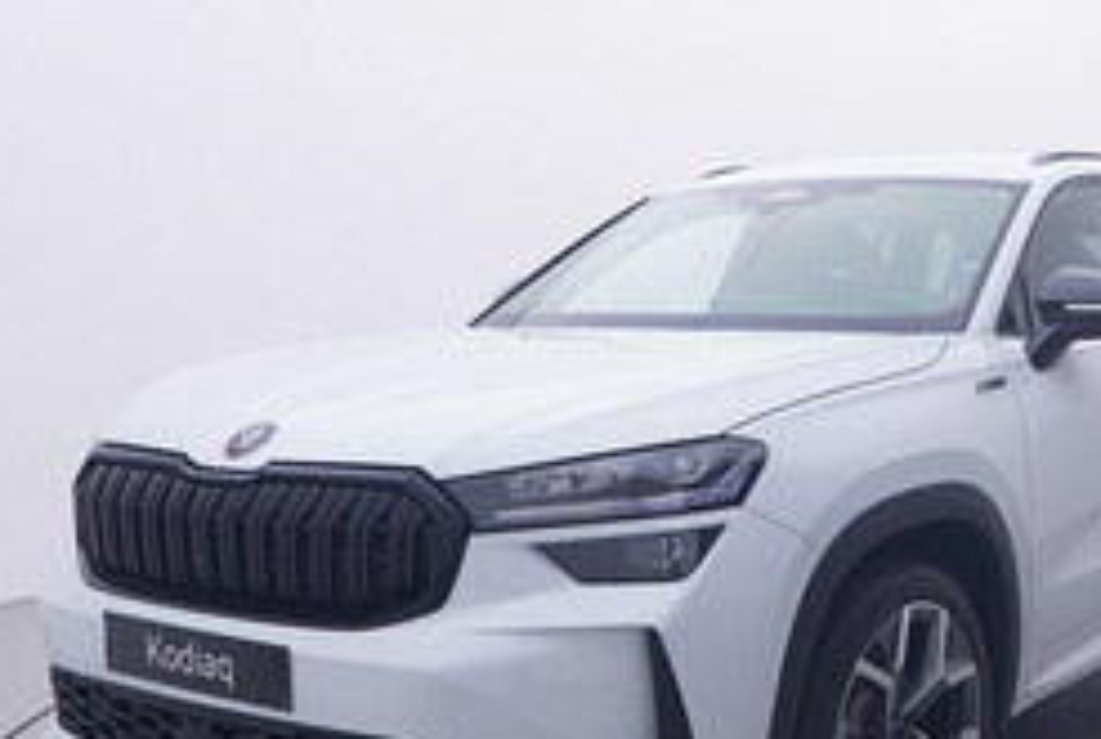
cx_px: 915
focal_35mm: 50
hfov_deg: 37.7
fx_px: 1535
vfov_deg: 27.0
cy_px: 392
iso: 200
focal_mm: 15
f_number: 5
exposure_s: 1/80
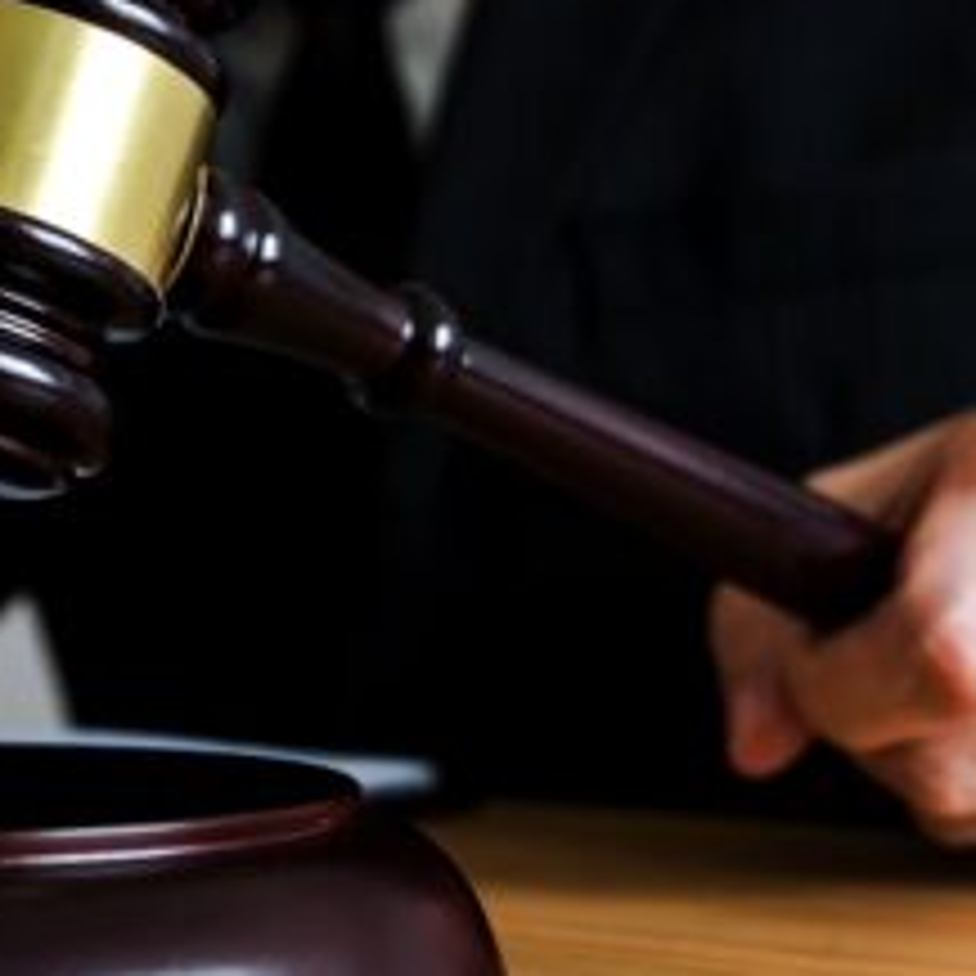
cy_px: 409
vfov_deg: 24.3
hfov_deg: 22.9
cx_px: -94
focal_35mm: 71
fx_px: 2265
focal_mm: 22.2
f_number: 4
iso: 400
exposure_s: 1/80
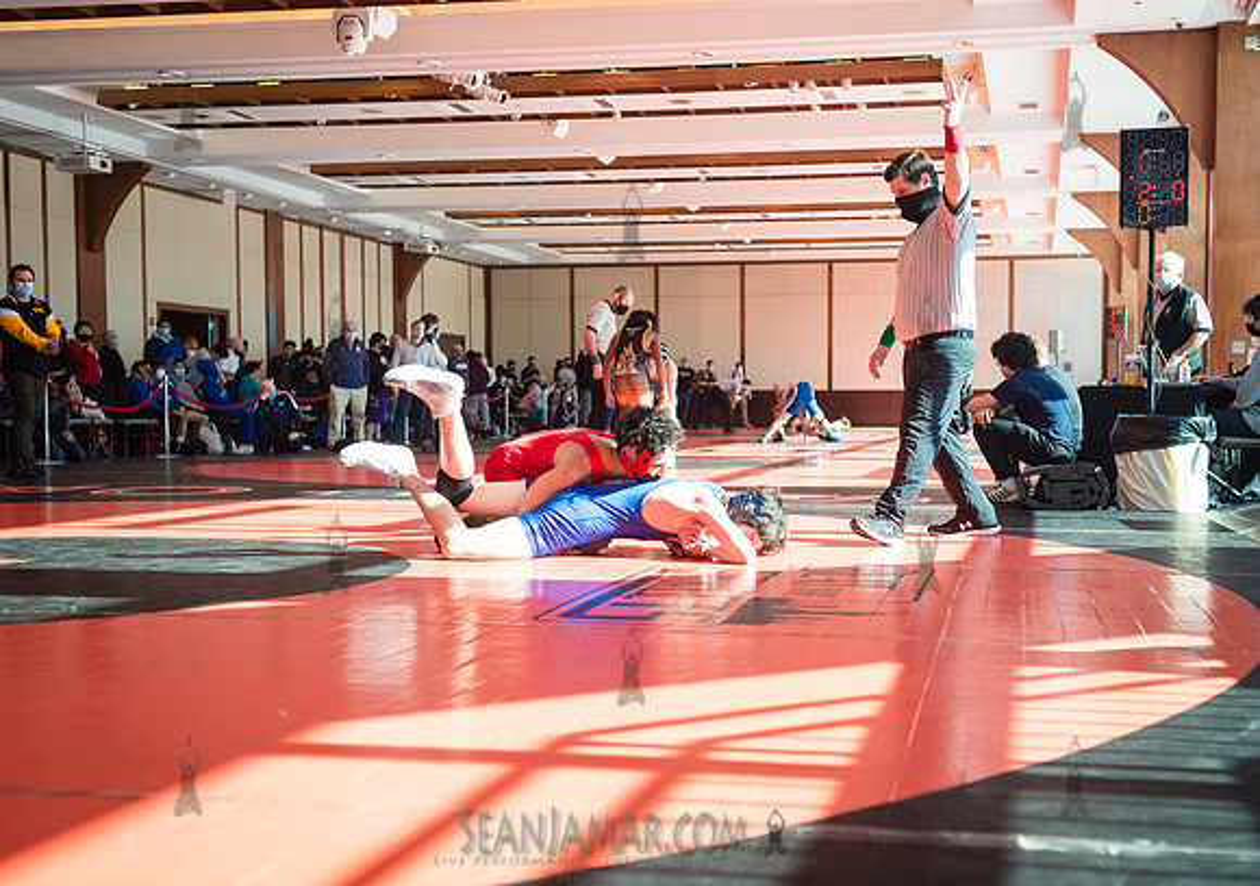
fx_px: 1582
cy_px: 498
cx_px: 746
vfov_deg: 31.3
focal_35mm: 44
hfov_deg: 43.2
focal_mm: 35
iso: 400
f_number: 3.2
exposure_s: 1/400
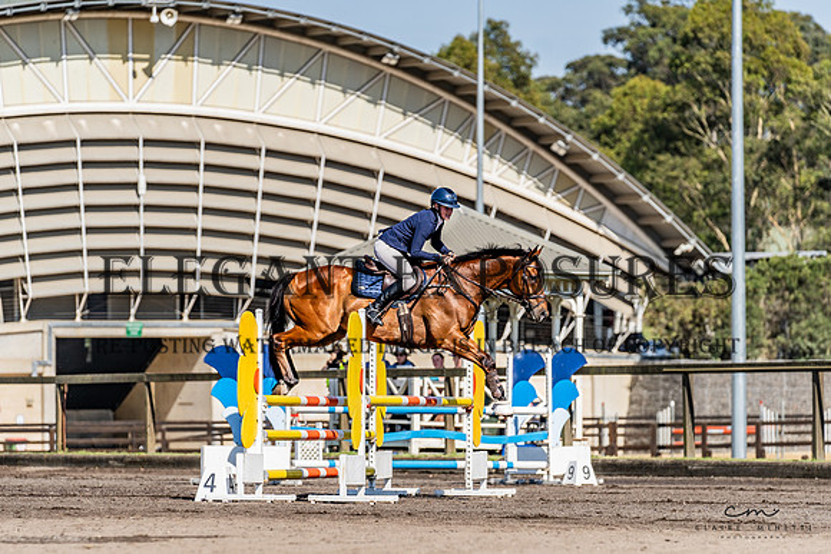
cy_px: 289
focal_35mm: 236
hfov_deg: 8.7
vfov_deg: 5.8
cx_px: 362
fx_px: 5442
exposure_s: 1/1600
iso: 160
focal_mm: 200
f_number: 4.5
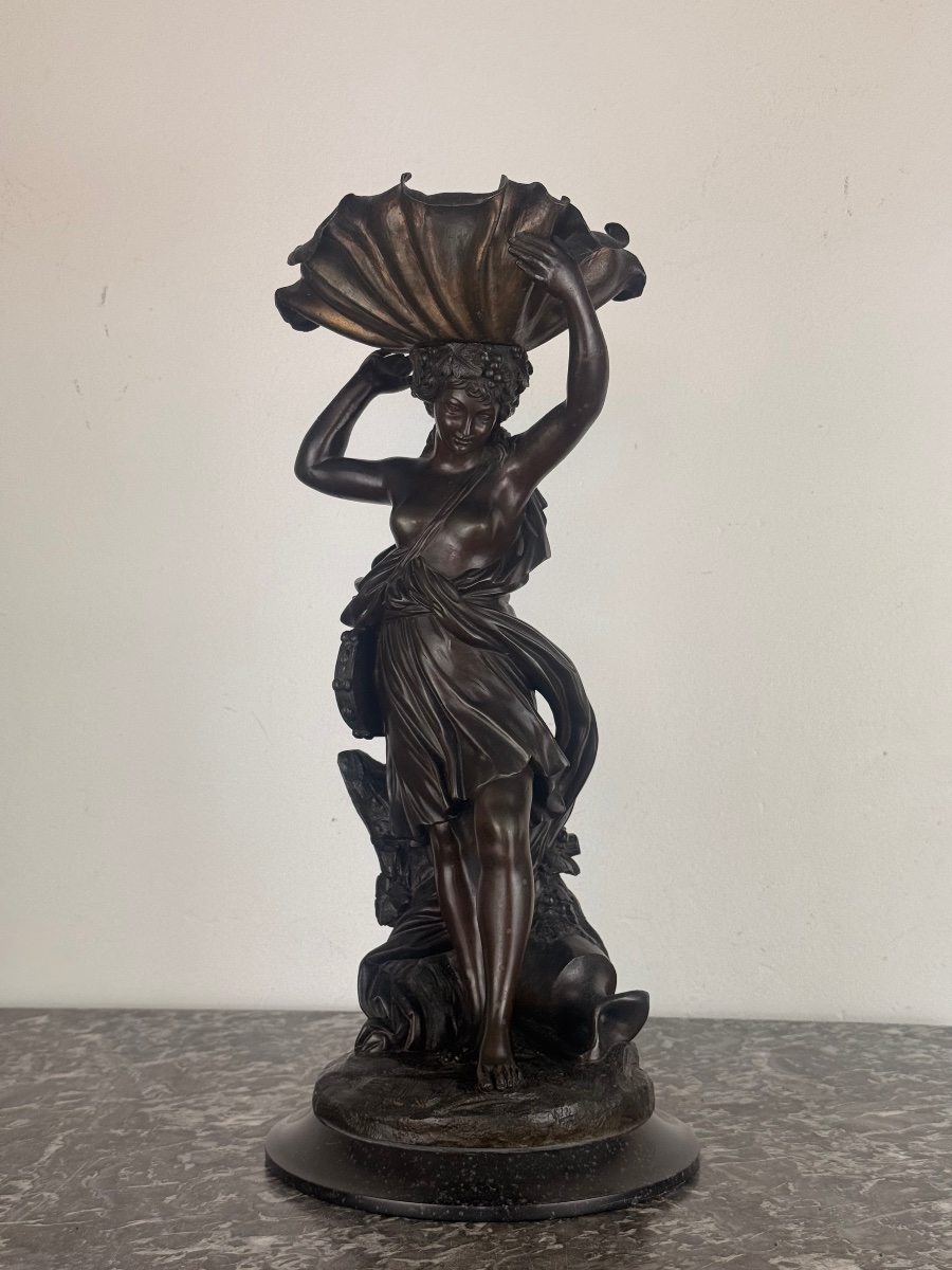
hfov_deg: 30.3
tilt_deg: +0.0
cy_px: 635
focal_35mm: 48
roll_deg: -1.3
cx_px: 476
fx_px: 1760
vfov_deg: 39.7
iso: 50
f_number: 1.78
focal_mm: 6.76
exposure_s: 1/217
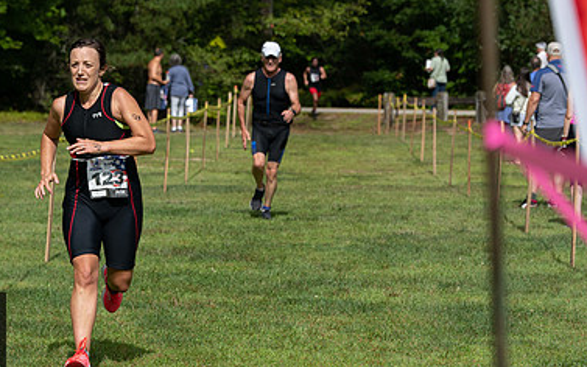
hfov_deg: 11.1
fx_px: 3009
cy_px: 212
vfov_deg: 7.0
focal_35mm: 188
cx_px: 237
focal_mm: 120
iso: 200
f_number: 6.3
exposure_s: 1/1250
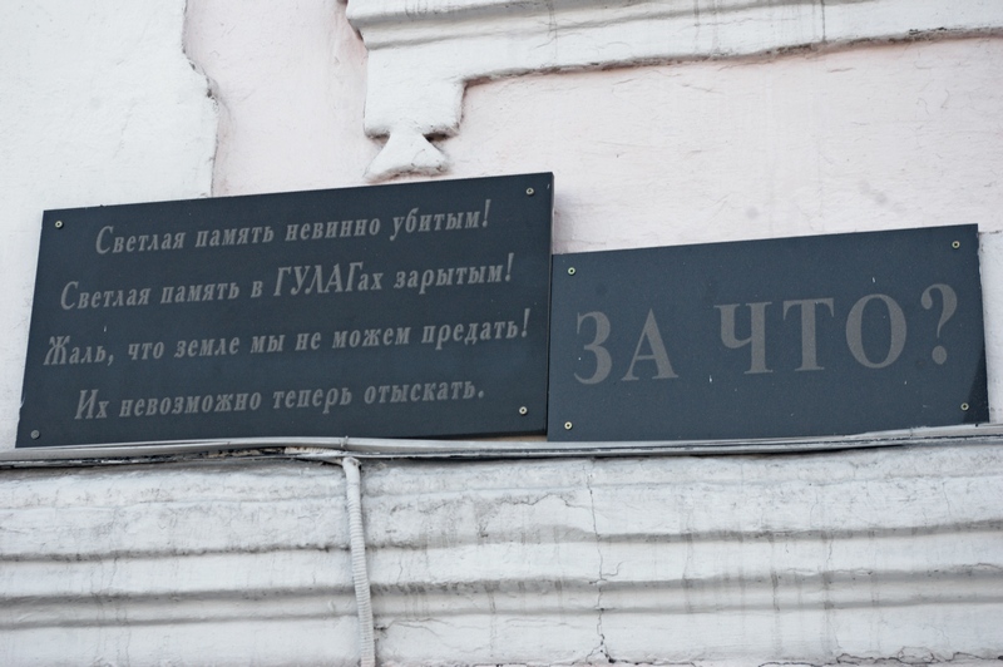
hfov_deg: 27.0
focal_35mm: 75
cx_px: 502
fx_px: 2088
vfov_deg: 18.2
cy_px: 334
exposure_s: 1/125
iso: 800
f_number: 9.5
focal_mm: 50
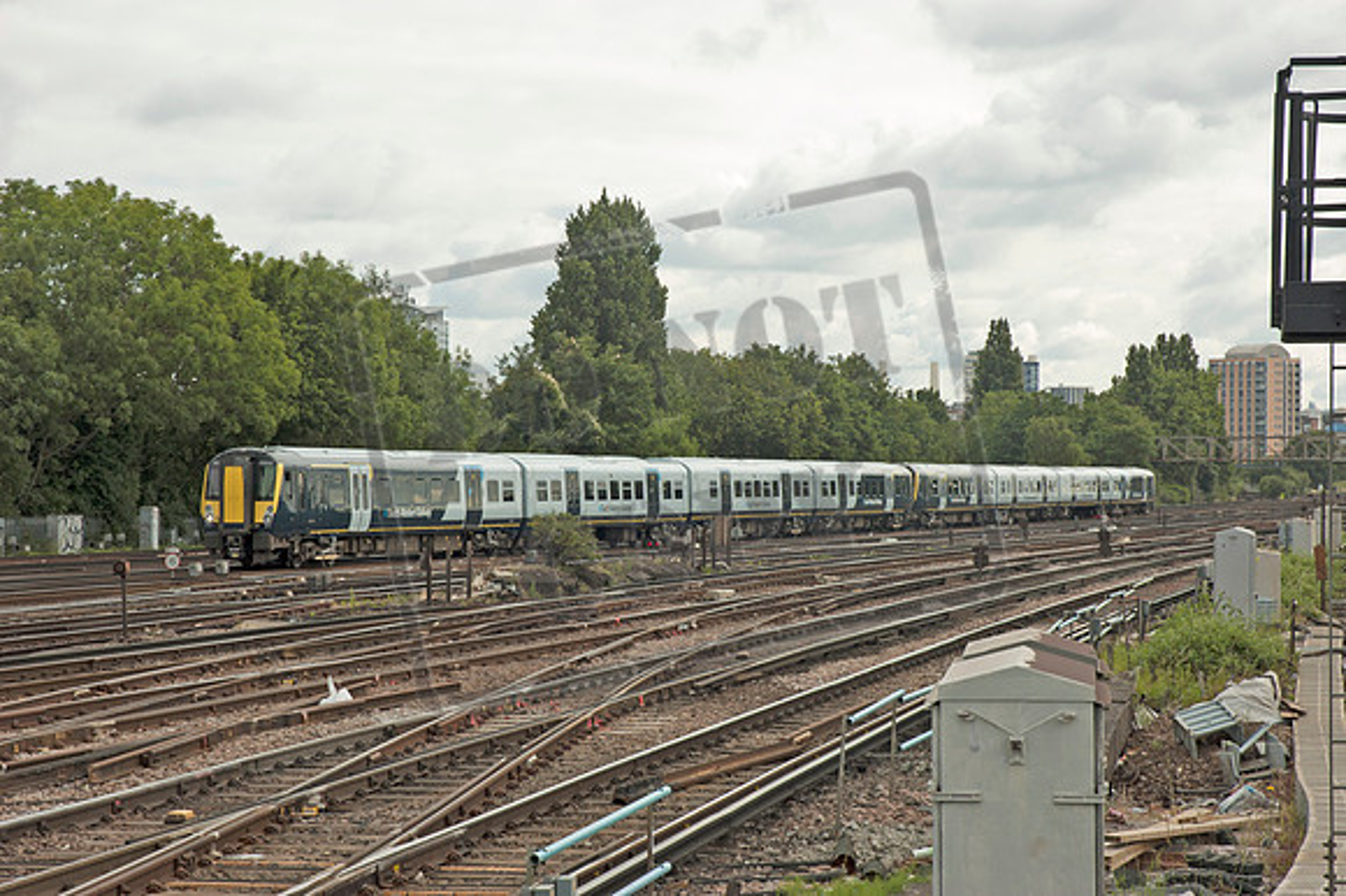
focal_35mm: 82
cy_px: 448
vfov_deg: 16.5
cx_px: 673
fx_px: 3083
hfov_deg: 24.6
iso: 200
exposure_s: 1/250
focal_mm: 55
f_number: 8
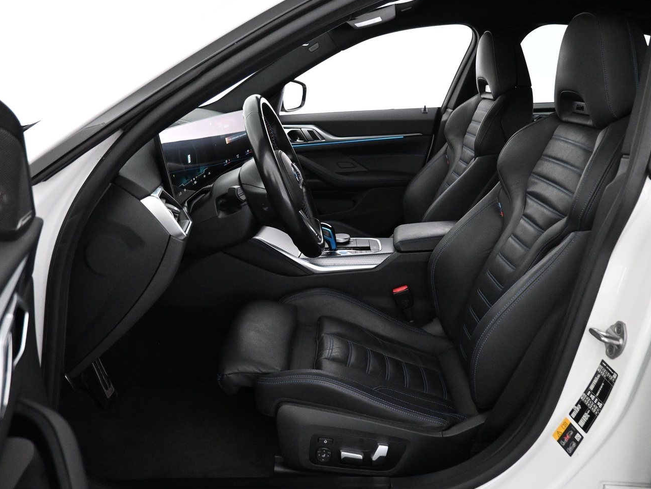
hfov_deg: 61.6
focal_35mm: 29
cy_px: 233
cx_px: 335
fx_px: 545
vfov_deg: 48.2
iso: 4000
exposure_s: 1/80
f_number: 3.5
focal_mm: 16
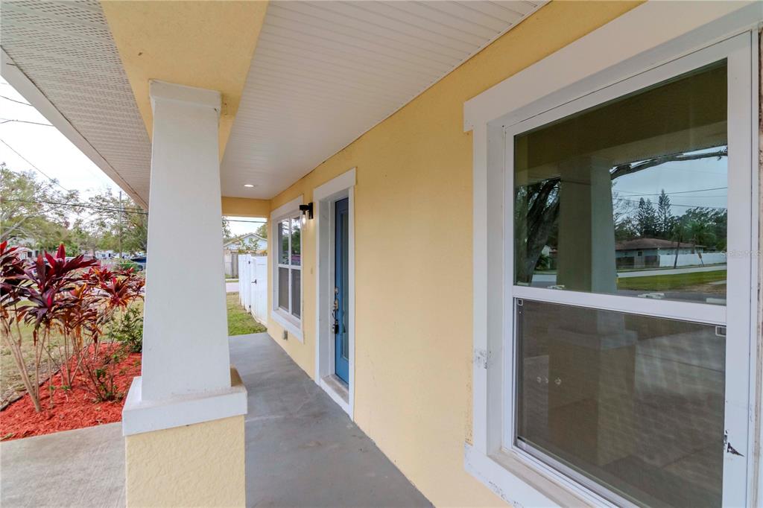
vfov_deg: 72.0
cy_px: 254
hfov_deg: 95.0
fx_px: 350
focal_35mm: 16
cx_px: 382
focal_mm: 11
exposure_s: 1/500
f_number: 7.1
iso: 640
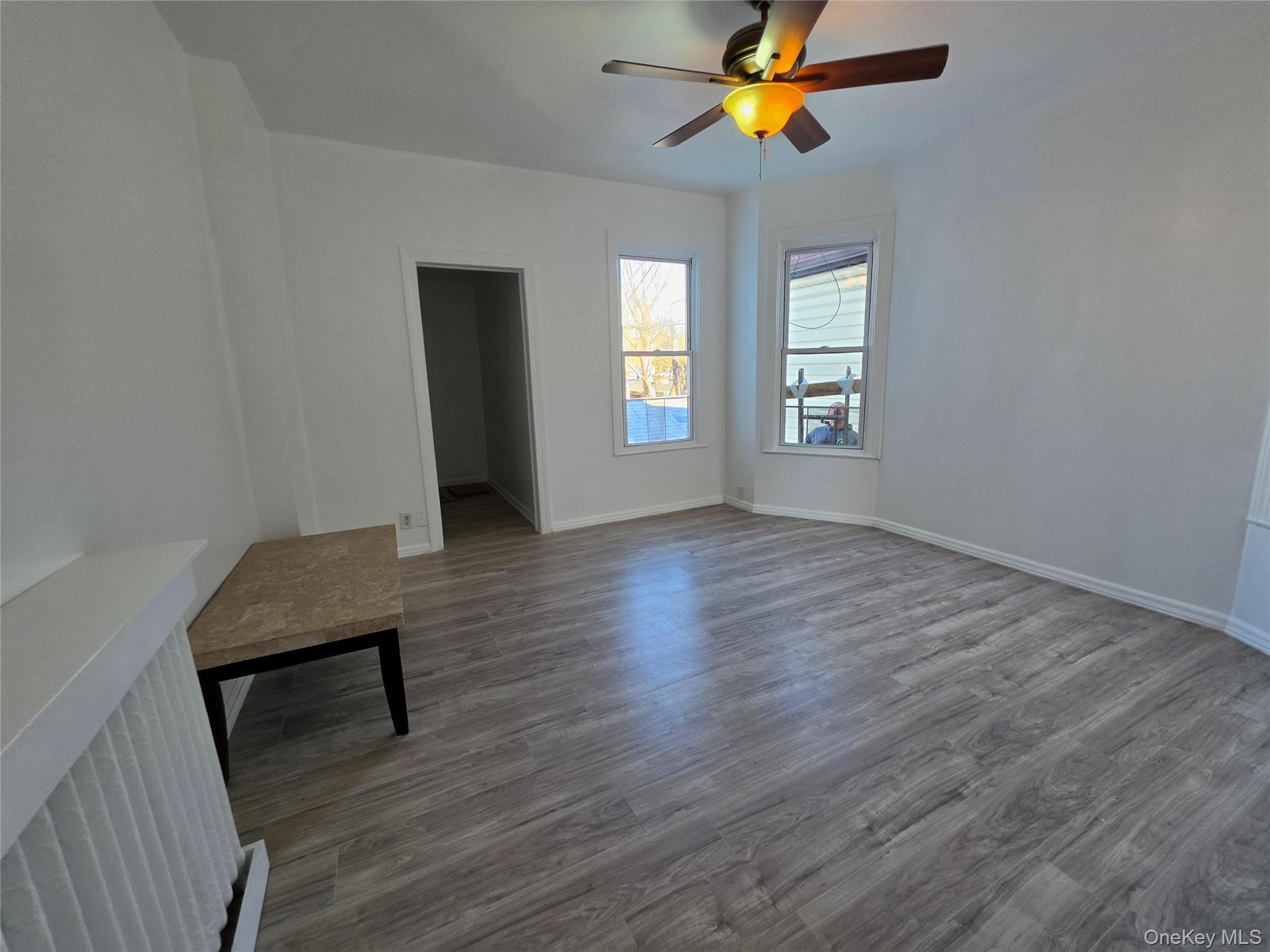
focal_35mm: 13
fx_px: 477
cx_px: 635
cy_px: 476
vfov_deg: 89.9
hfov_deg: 106.2
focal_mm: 2.2
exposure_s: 1/120
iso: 80
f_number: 1.9
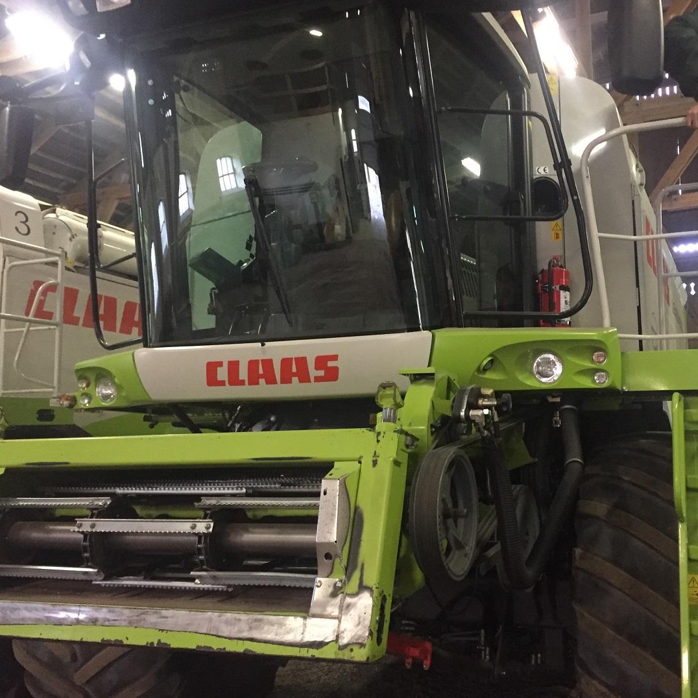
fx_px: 798
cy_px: 346
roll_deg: +1.5
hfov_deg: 46.7
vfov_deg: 47.2
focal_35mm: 35
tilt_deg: +10.8
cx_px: 443
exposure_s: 1/17
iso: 320
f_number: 2.2
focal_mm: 4.15
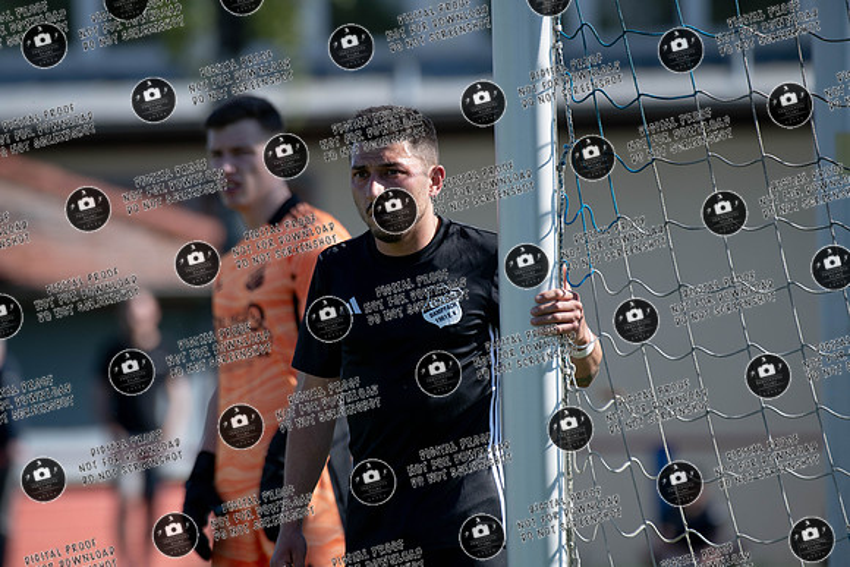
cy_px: 284
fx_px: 9682
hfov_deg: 5.0
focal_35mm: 410
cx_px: 425
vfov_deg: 3.4
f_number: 5.6
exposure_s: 1/1600
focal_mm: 410
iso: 400
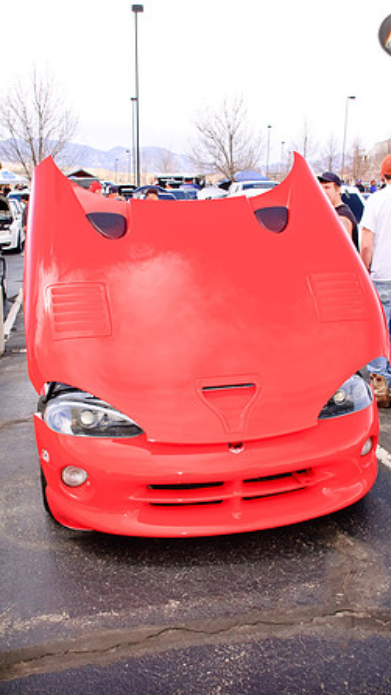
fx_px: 700
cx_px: 211
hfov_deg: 31.2
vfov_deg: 52.8
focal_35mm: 38
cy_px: 348
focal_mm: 24
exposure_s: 1/160
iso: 200
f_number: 6.3
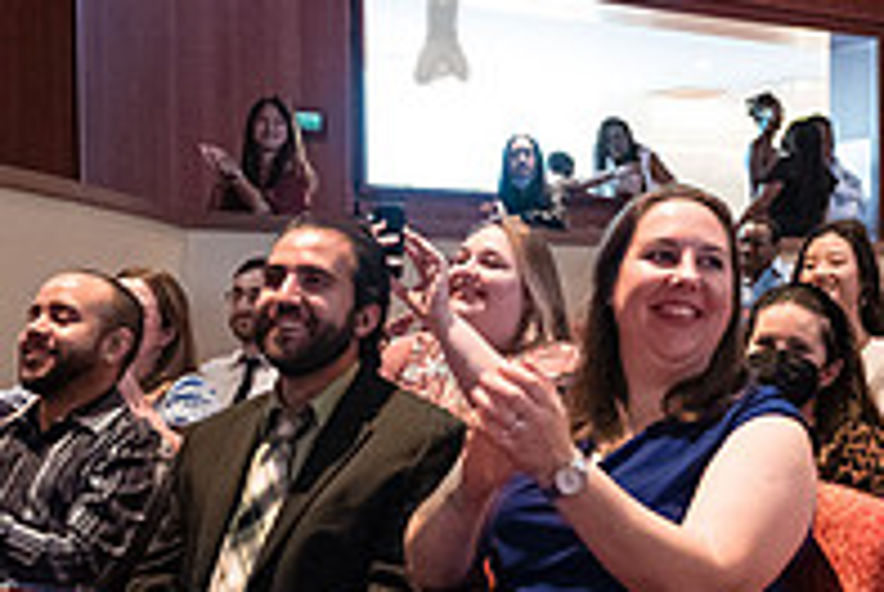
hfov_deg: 26.6
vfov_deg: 17.9
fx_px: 1869
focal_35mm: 76
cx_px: 440
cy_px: 437
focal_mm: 24
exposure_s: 1/125
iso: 4000
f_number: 2.8
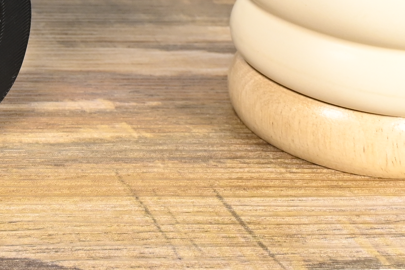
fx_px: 1034
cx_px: -230
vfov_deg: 13.5
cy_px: -199
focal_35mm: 92
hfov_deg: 19.0
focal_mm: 24
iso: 1600
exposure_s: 1/125
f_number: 9
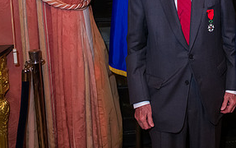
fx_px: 380
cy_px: -7
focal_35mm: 59
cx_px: 236
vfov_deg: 21.1
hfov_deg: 31.9
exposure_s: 1/100
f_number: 3.2
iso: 3200
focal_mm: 27
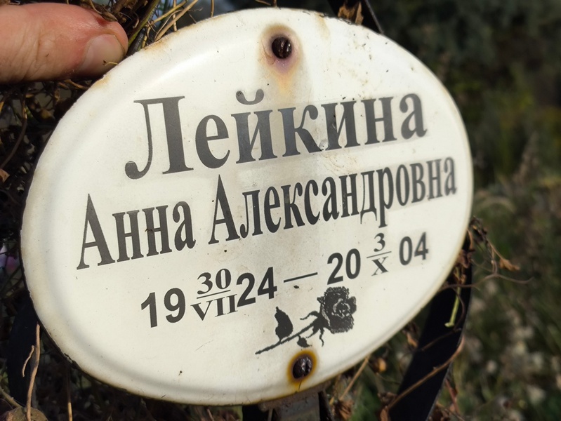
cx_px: 280
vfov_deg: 29.1
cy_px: 210
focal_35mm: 50
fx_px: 811
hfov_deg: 38.2
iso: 50
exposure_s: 1/1297
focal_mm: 4.71
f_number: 1.7
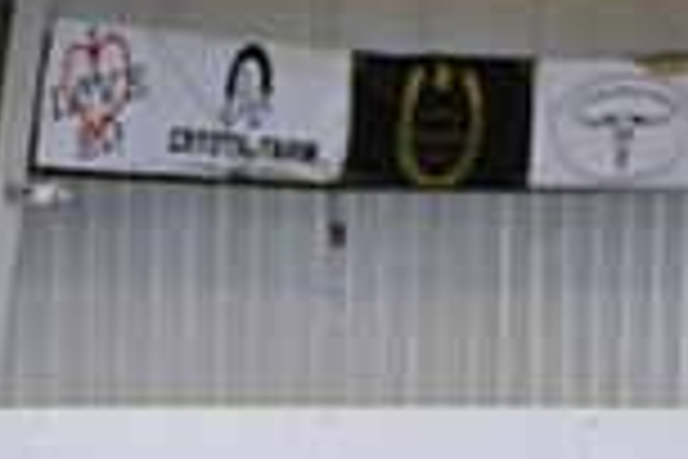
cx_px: 1291
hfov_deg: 3.6
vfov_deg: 2.4
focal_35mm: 567
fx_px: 10835
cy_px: 668
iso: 2500
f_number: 4.5
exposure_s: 1/200
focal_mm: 150
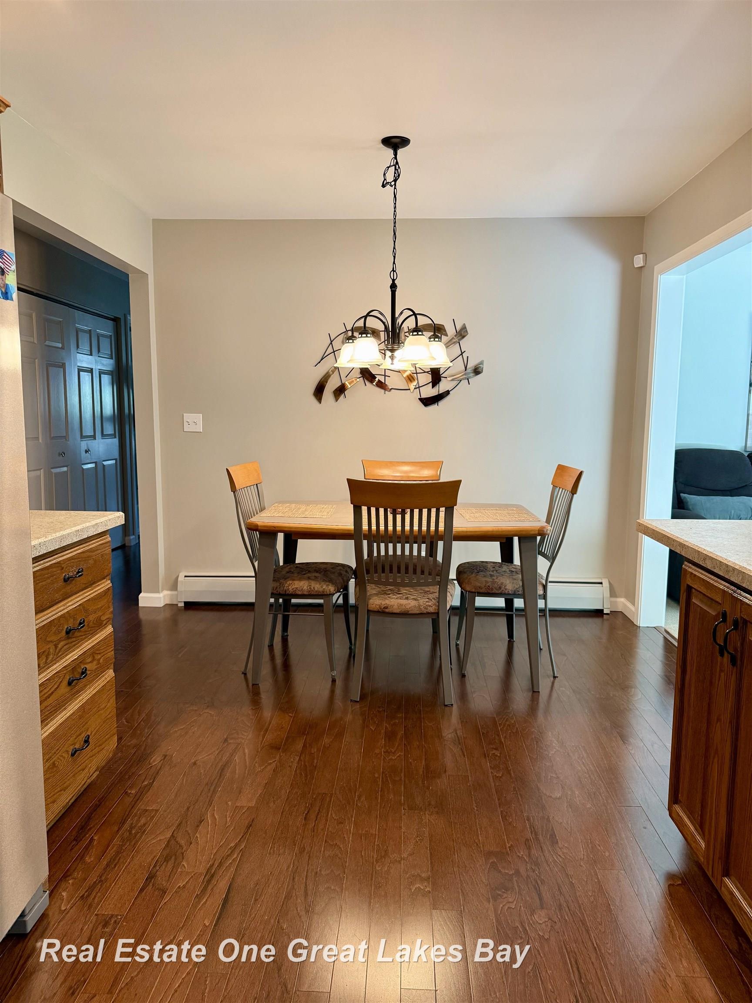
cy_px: 502
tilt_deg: -7.1
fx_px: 695
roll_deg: -0.6
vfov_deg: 71.6
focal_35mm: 24
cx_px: 376
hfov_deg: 56.8
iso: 250
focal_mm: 6.76
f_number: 1.78
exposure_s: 1/60
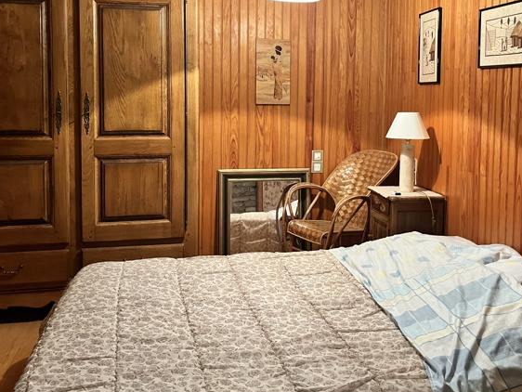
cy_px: 129
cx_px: 297
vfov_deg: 38.2
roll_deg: -2.3
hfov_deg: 50.0
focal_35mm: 37
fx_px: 558
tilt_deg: -4.1
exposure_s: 1/50
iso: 500
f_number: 1.6
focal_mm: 5.1
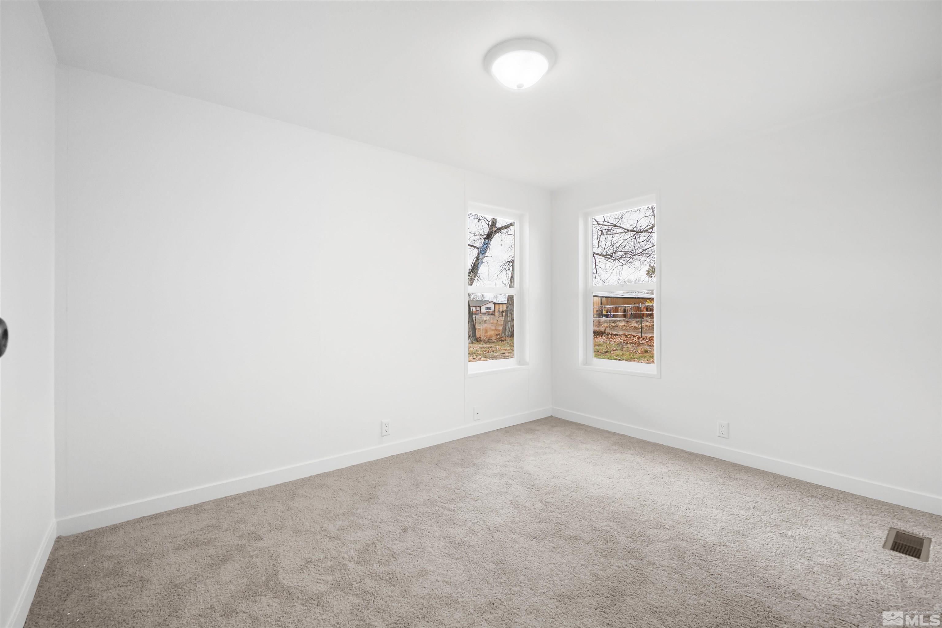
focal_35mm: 15
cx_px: 471
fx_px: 392
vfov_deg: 77.3
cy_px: 314
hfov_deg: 100.4
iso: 4000
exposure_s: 1/60
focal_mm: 10
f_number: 8
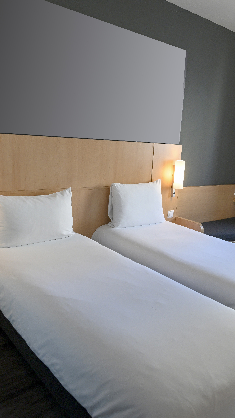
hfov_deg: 36.0
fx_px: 355
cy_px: 208
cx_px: 172
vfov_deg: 61.0
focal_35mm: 32
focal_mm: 20
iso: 800
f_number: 5.6
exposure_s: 1/60
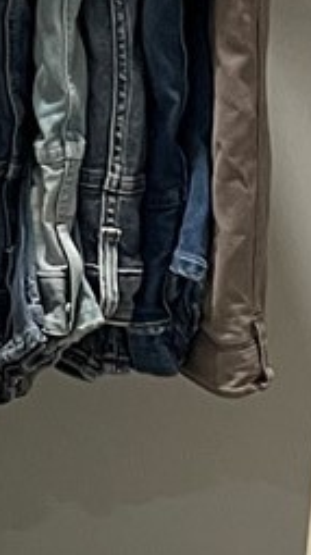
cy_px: 320
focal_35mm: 178
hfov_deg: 6.3
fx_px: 2616
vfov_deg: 12.1
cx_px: -602
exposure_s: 1/60
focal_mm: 5.1
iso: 250
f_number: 1.6
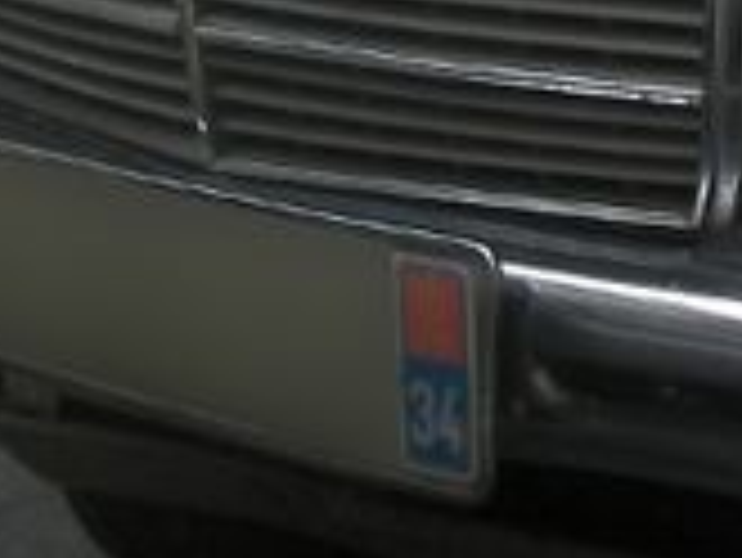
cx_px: 1637
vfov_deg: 6.4
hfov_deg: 8.1
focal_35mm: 230
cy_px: -122
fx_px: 4934
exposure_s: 1/220
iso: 50
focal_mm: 6.3
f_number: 3.5
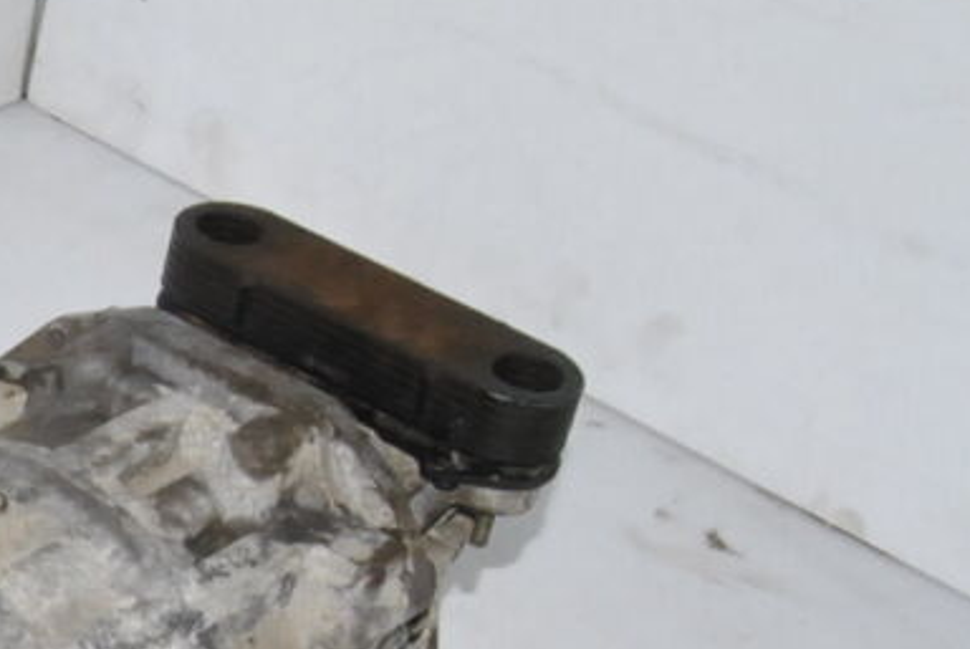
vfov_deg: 10.7
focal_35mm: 125
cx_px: -576
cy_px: 870
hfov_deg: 14.9
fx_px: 3372
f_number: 20
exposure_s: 1/200
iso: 800
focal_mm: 20
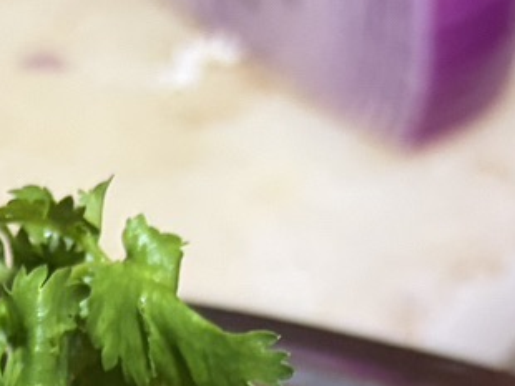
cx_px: -133
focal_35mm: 168
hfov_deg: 11.5
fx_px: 2497
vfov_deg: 7.7
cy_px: 1141
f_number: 1.6
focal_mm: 5.96
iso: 200
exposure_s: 1/50
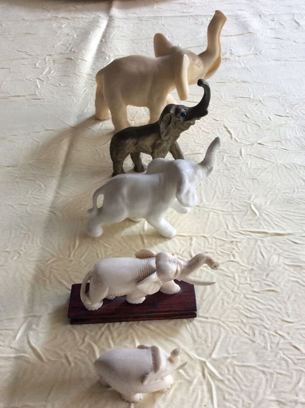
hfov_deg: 44.1
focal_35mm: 32
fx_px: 377
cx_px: 152
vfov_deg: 56.9
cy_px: 204
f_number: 2.4
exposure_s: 1/25
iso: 125
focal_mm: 3.3
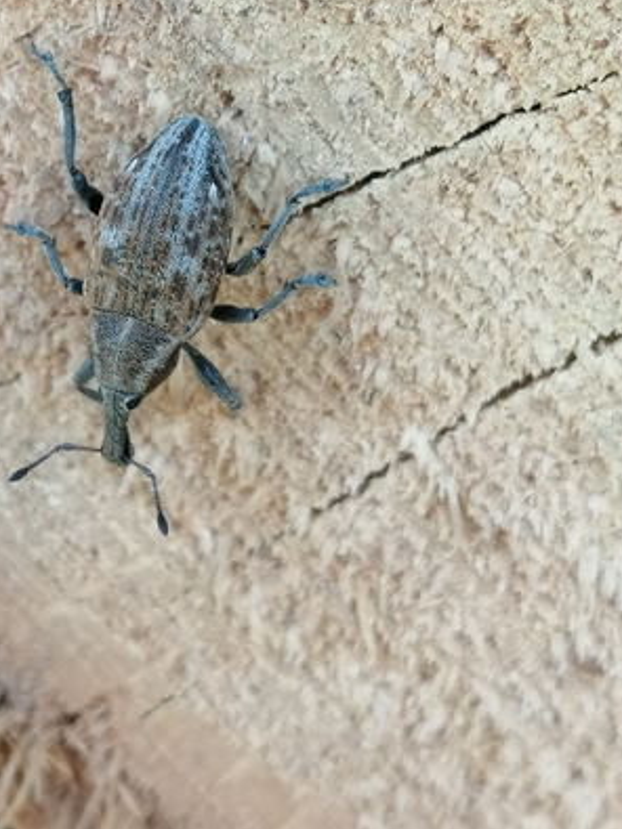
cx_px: 185
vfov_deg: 19.2
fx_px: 2445
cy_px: 292
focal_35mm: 102
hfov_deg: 14.5
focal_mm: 3.95
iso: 64
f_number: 1.8
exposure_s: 1/100
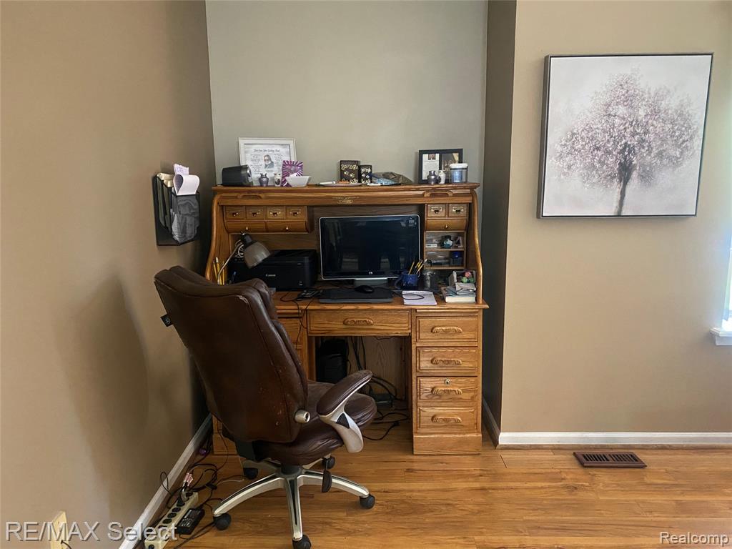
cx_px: 366
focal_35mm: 26
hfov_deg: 67.3
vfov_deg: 53.1
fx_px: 550
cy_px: 274
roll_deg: +0.9
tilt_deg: -11.2
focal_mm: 4.25
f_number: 1.8
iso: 640
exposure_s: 1/30
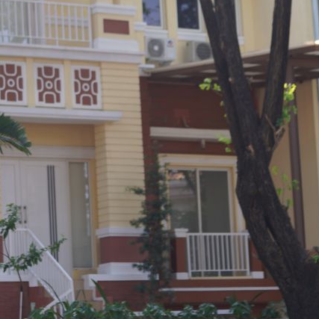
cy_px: 78
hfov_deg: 10.4
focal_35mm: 167
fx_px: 1741
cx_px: 41
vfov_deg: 10.4
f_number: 2.8
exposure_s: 1/320
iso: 100
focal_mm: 70
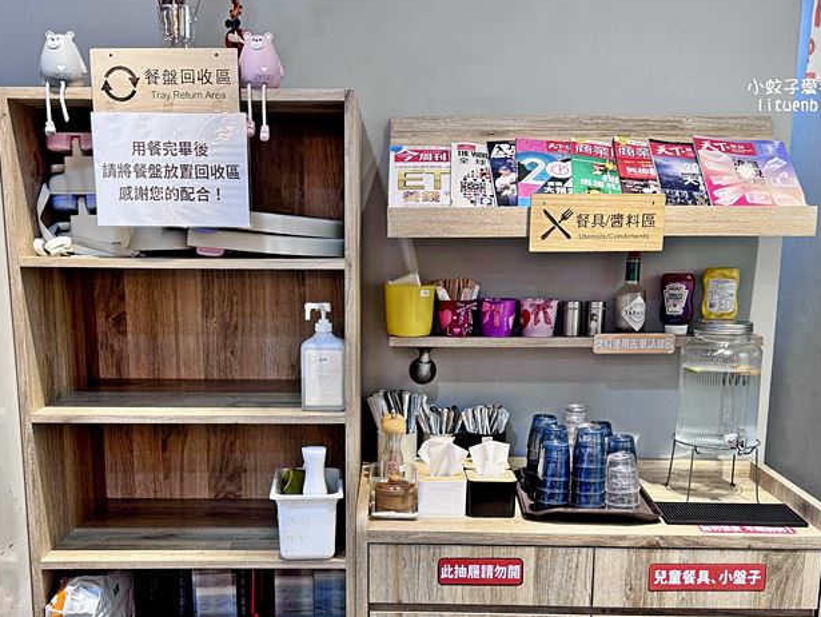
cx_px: 328
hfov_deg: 47.6
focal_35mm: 39
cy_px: 427
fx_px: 926
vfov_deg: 36.4
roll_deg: +1.4
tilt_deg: -11.3
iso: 125
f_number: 1.78
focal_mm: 6.76
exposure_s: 1/60
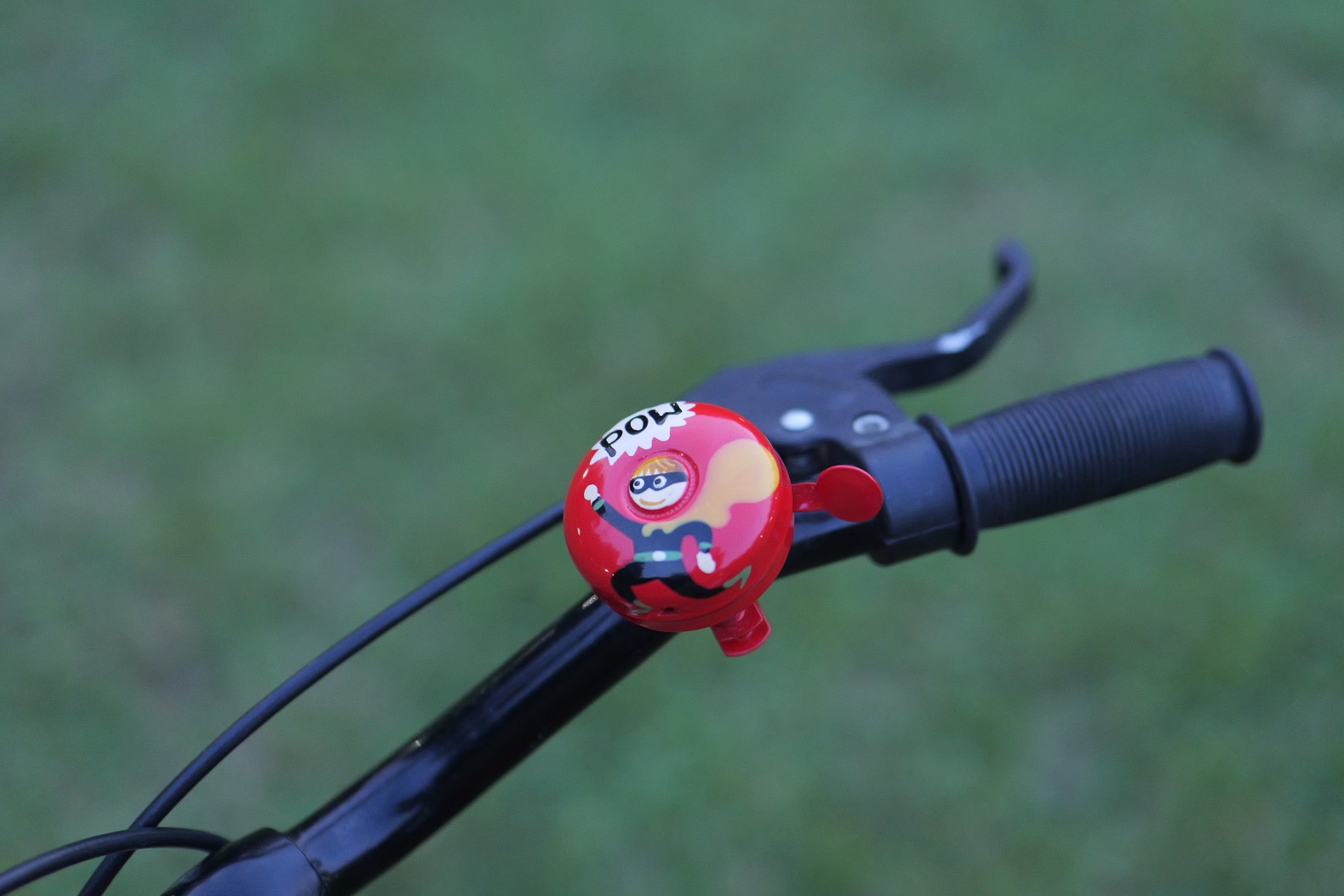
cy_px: 452
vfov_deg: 23.8
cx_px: 664
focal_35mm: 57
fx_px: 2128
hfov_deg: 35.1
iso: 6400
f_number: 2
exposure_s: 1/125
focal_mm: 50
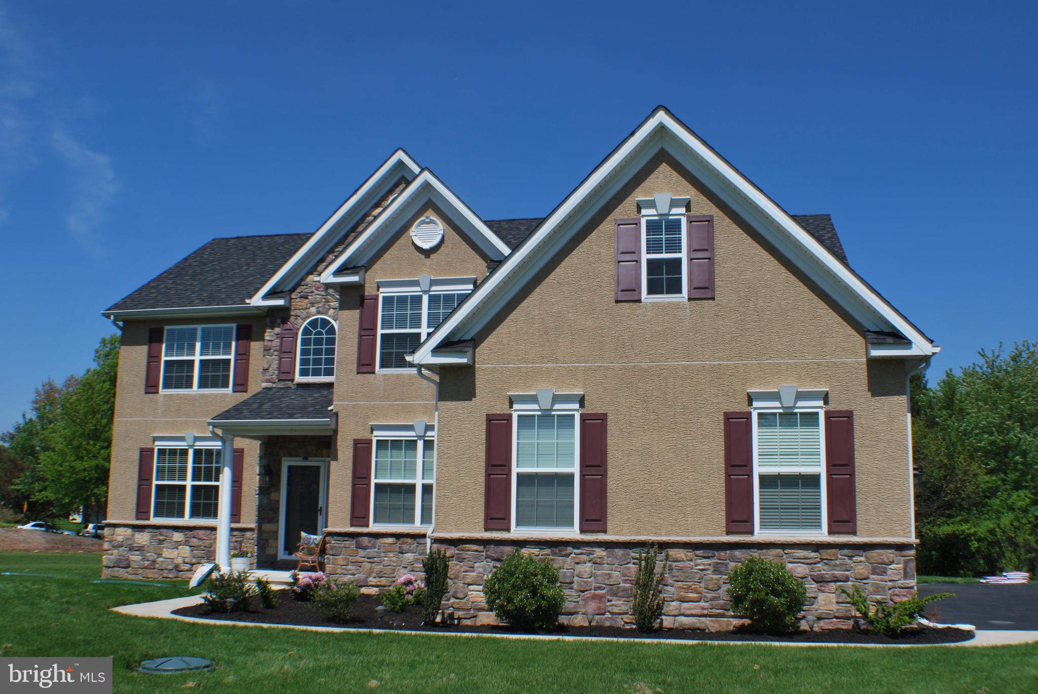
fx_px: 1255
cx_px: 519
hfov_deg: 44.9
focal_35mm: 44
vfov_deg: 30.9
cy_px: 347
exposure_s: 1/200
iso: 100
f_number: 11
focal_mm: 29
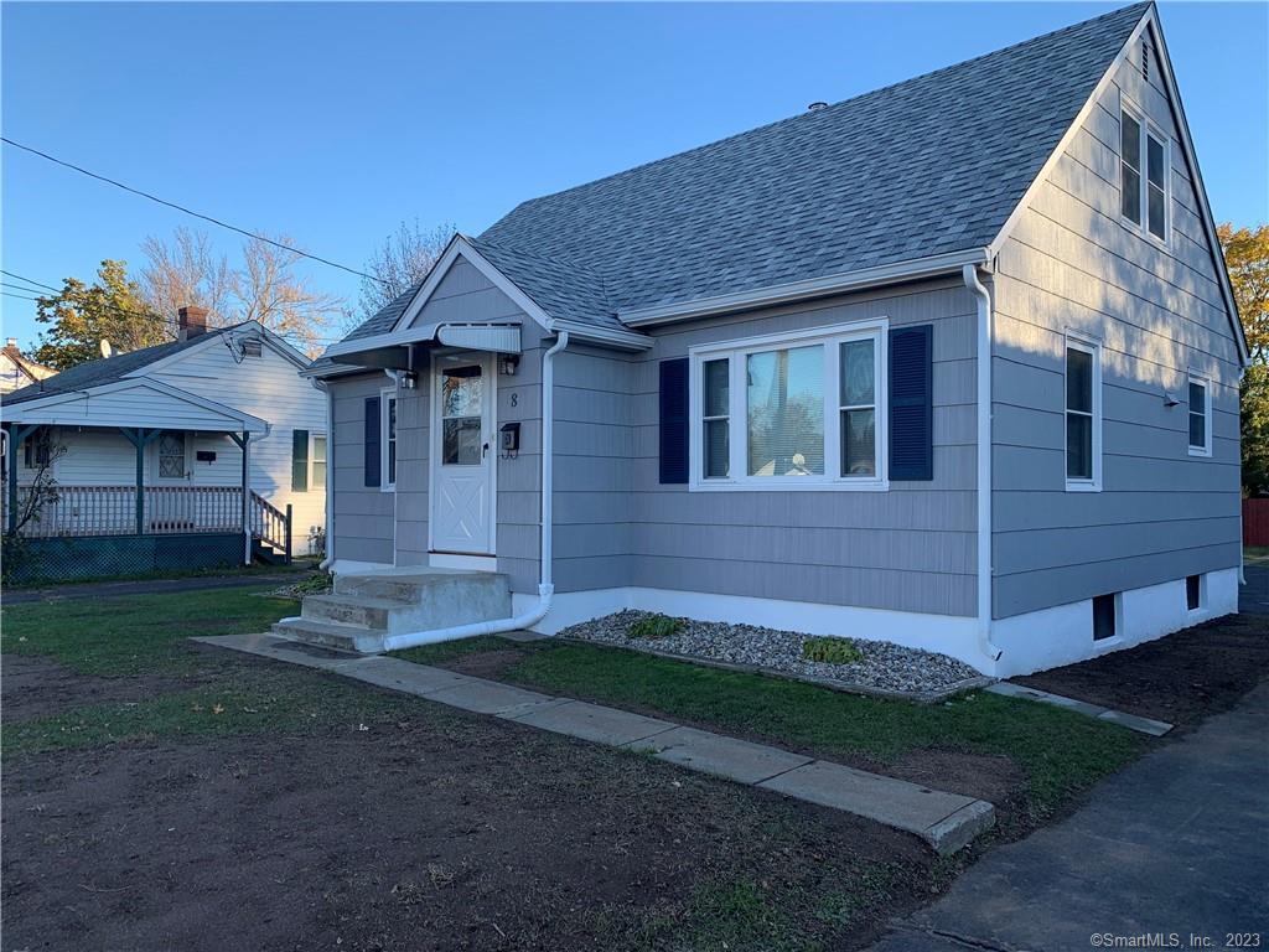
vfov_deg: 53.1
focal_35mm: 26
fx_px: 953
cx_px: 634
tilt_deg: +0.8
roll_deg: +0.1
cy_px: 476
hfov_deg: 67.3
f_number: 1.8
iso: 25
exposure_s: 1/502
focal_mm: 4.25
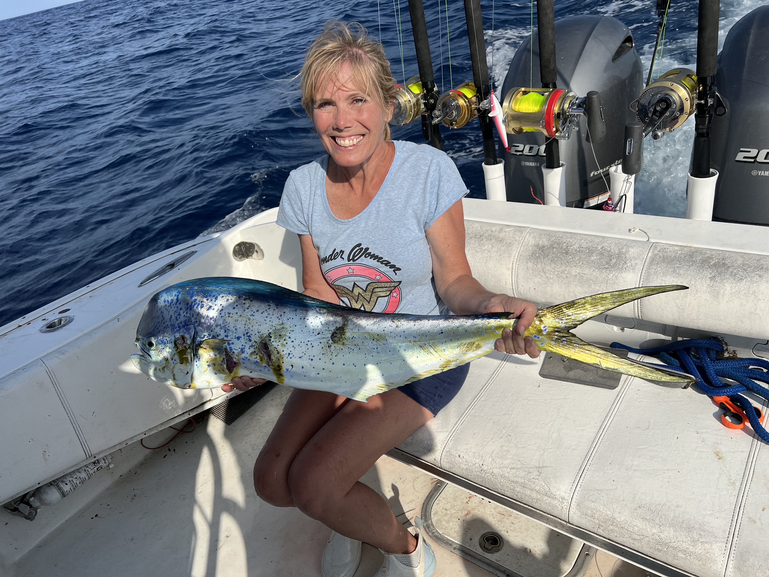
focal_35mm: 26
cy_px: 288
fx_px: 578
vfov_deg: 53.1
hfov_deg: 67.3
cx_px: 384
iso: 50
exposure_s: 1/8696
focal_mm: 5.7
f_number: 1.5
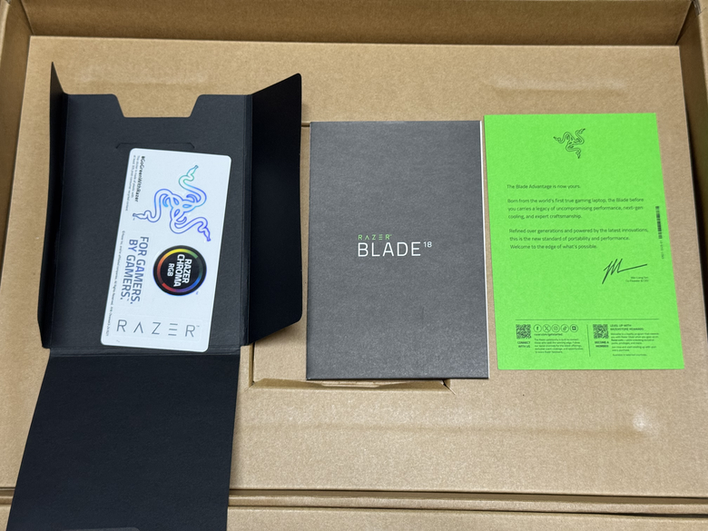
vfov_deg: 30.3
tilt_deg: -70.4
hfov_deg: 39.7
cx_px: 354
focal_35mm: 48
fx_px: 982
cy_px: 266
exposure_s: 1/60
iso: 250
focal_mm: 6.76
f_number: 1.78
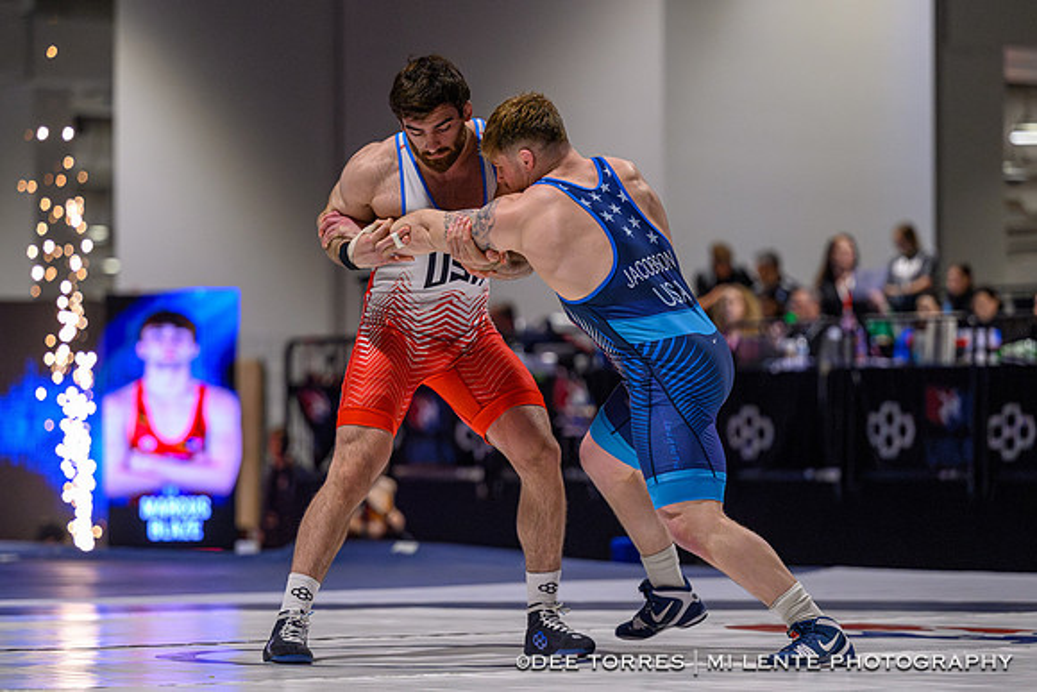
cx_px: 462
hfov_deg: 13.2
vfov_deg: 8.8
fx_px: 4476
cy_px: 345
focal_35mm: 155
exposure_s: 1/800
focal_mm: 125
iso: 5600
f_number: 2.8
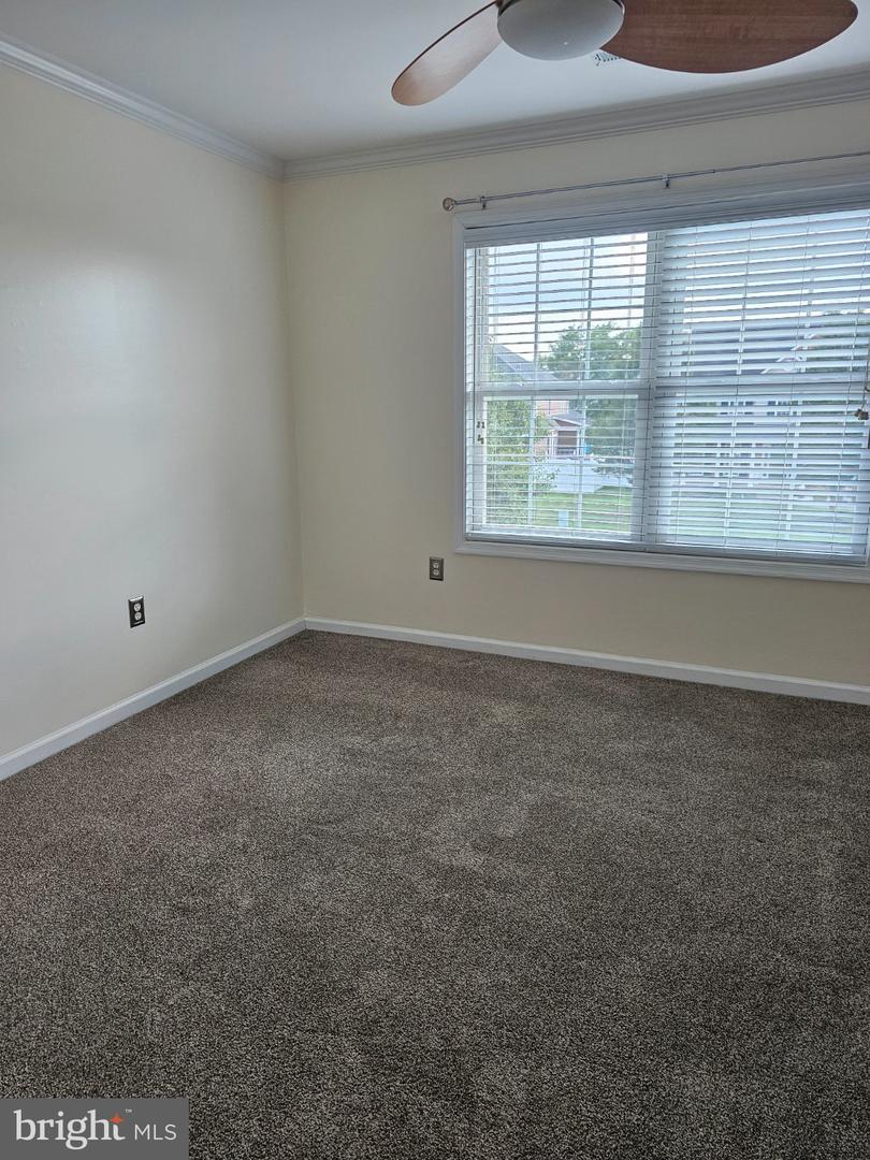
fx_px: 771
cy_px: 580
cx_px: 435
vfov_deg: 73.9
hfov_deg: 58.9
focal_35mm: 23
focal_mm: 6.3
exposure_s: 1/359
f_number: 1.7
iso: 250
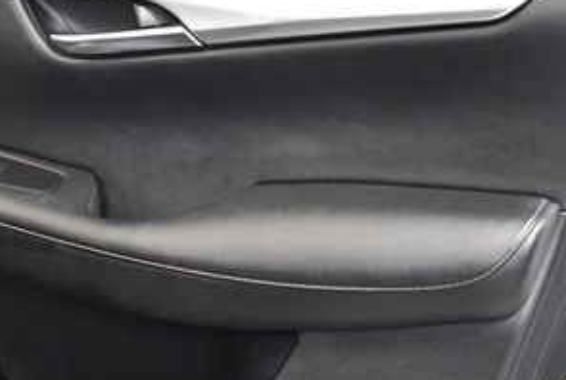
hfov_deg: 25.6
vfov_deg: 17.6
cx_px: 136
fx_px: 1229
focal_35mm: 78
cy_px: 200
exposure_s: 1/60
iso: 3600
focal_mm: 18
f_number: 3.5
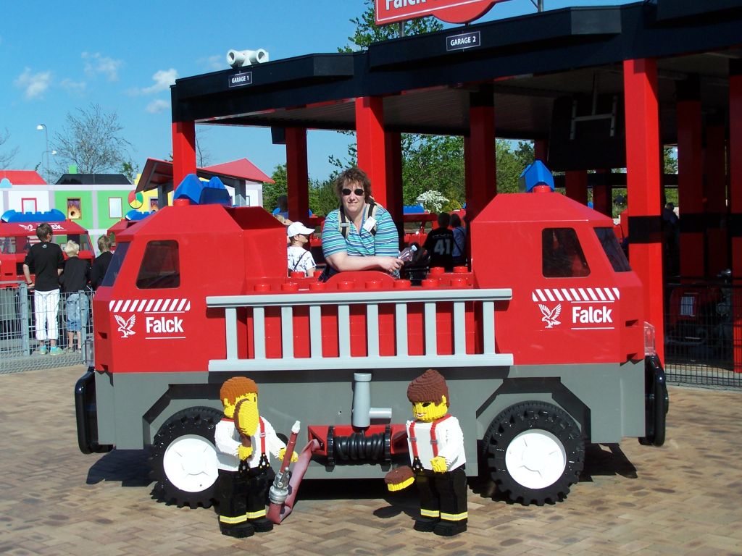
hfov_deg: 34.3
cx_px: 371
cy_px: 278
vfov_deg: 26.1
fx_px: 1200
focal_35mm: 56
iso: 80
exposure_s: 1/1000
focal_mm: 9.3
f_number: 4.5
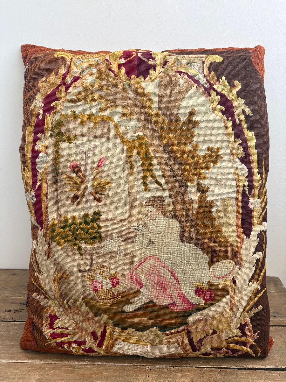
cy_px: 191
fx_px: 286
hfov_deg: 53.1
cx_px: 143
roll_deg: +0.5
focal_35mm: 26
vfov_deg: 67.3
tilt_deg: -20.1
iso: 40
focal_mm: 5.96
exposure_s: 1/121
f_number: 1.6
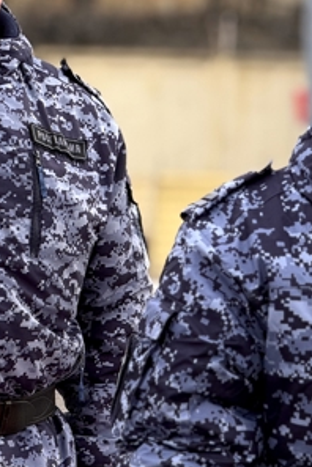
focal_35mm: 280
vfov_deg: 7.4
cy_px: 135
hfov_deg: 4.9
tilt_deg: -0.3
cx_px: 149
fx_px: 3640
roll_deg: -0.9
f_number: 2.8
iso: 64
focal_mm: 15.66
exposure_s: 1/431
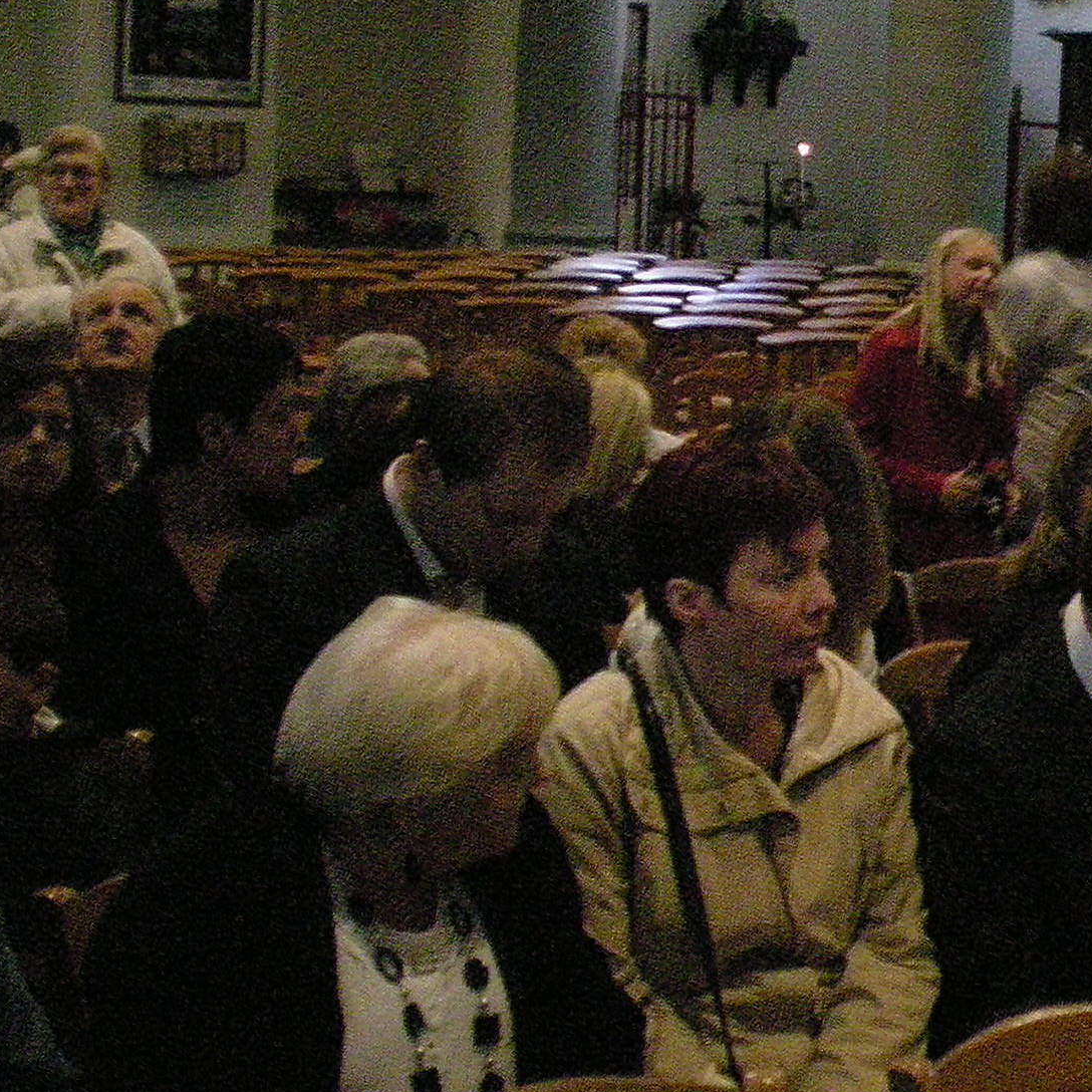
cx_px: 1088
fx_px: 2855
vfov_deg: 21.5
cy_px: 330
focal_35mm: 80
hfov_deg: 20.9
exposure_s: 1/30
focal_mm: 6.3
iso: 1000
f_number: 3.1
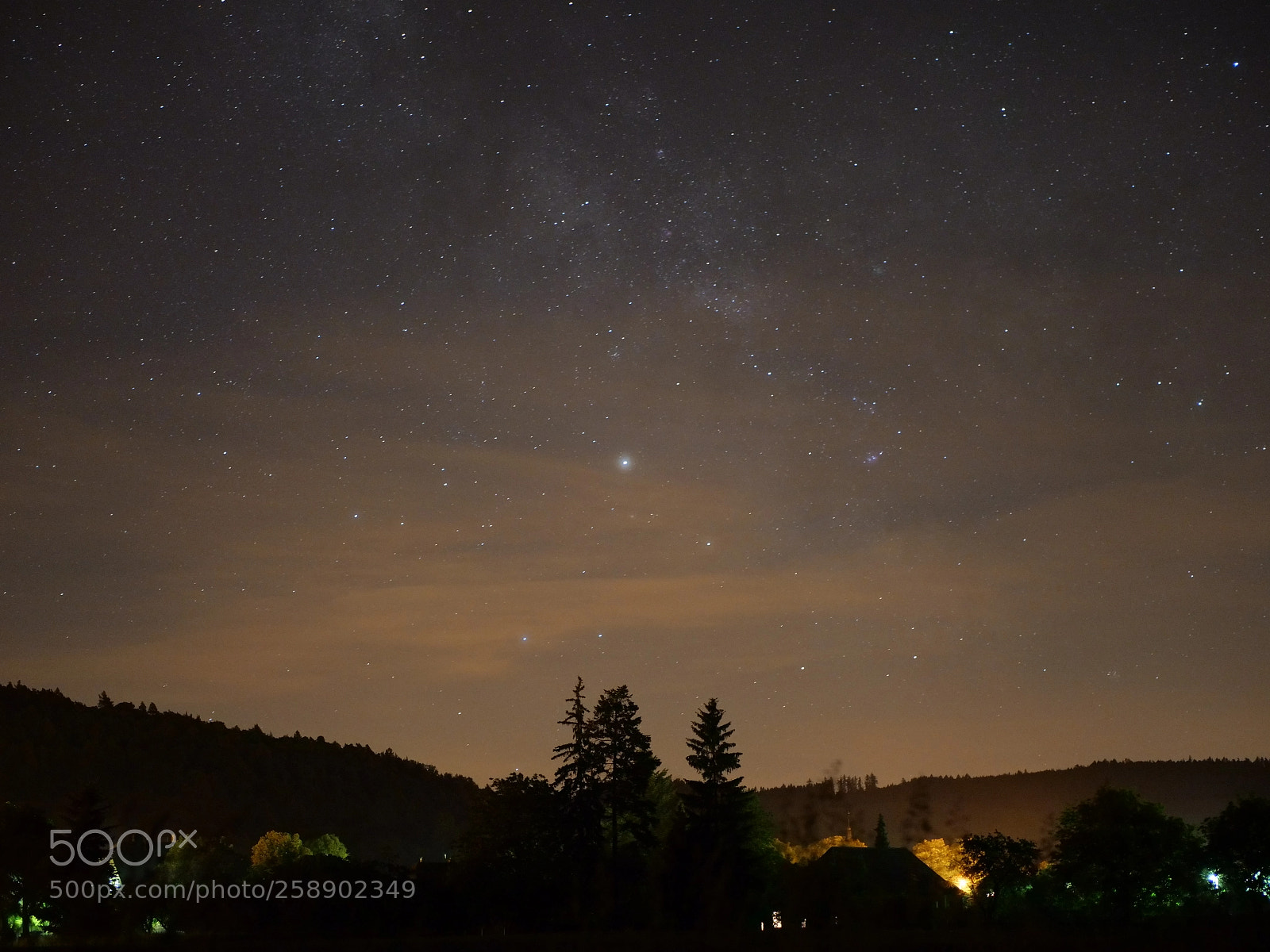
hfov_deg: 38.2
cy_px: 476
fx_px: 1834
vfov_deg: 29.1
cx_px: 635
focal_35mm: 50
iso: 1600
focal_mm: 25
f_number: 1.7
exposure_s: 13
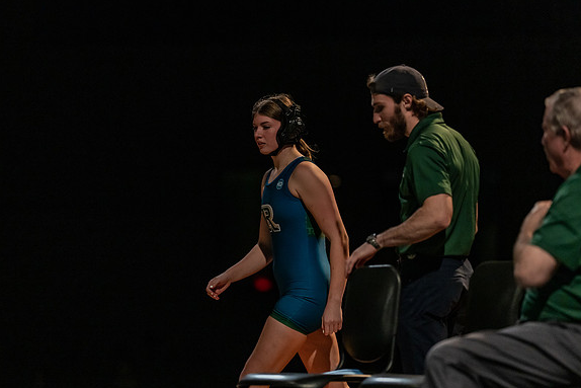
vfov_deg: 9.4
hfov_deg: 14.1
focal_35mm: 146
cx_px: 293
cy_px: 196
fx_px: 2357
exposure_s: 1/1000
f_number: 1.8
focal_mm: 135
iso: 2500
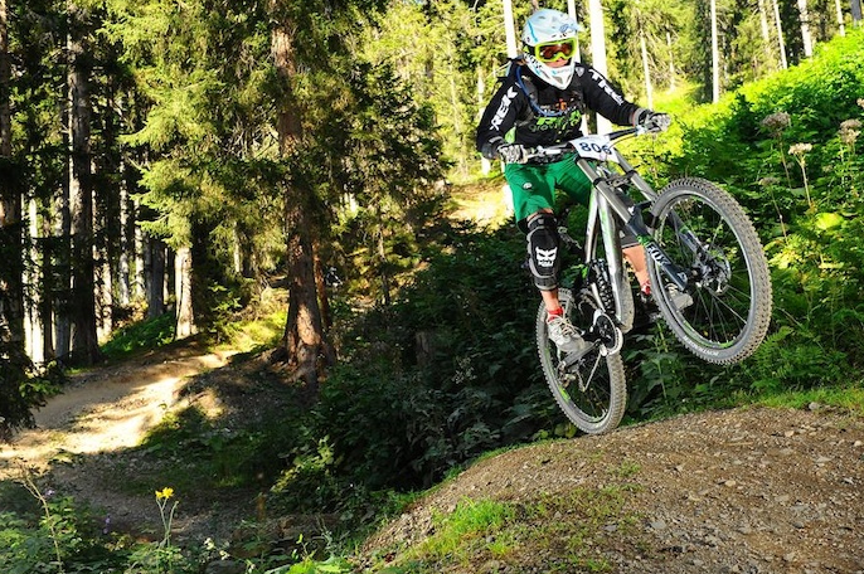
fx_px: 1175
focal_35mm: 49
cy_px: 261
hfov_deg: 40.3
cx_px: 471
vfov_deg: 27.5
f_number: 6.3
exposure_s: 1/320
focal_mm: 42
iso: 640
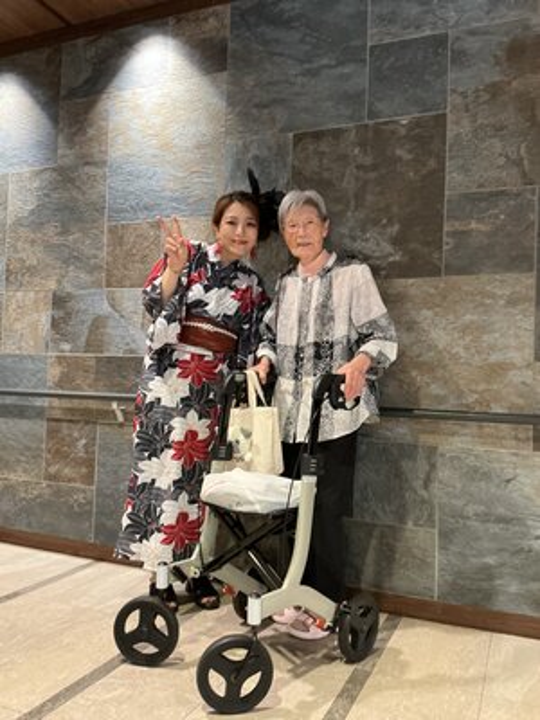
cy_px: 360
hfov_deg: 48.2
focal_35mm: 29
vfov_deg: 61.7
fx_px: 603
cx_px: 270
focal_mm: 3
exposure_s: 1/40
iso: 250
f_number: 1.8
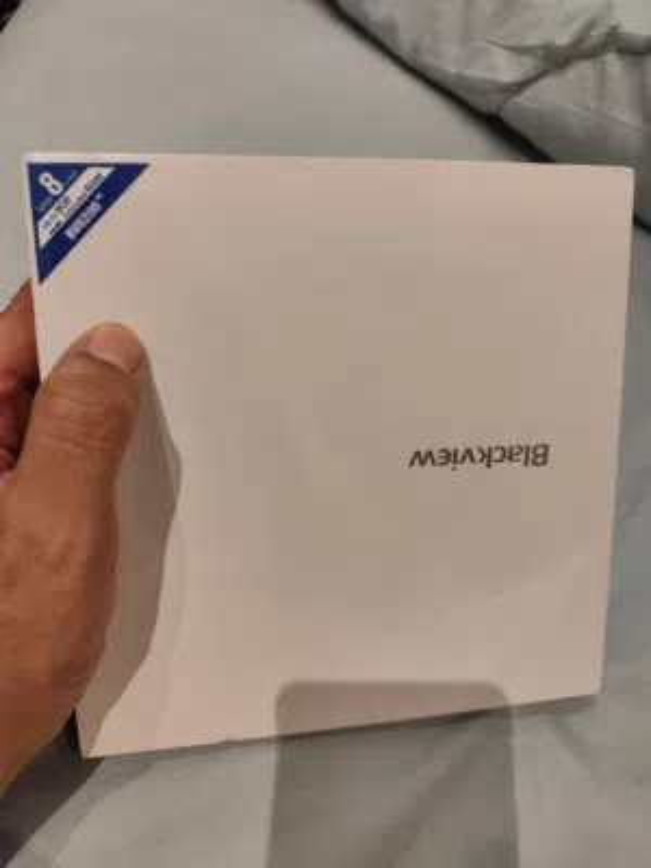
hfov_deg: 58.9
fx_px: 577
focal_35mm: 23
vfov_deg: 73.9
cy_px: 434
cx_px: 326
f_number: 1.65
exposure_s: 1/50
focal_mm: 6.14
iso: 640
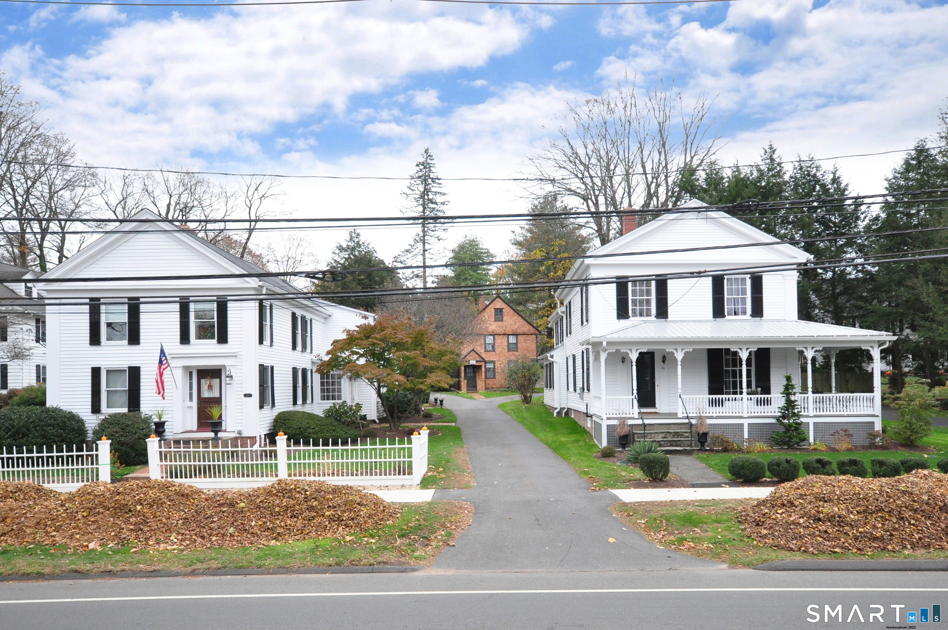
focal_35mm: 21
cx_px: 474
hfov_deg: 81.3
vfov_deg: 59.4
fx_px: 552
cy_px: 315
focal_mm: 14
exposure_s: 1/400
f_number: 7.1
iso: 1250
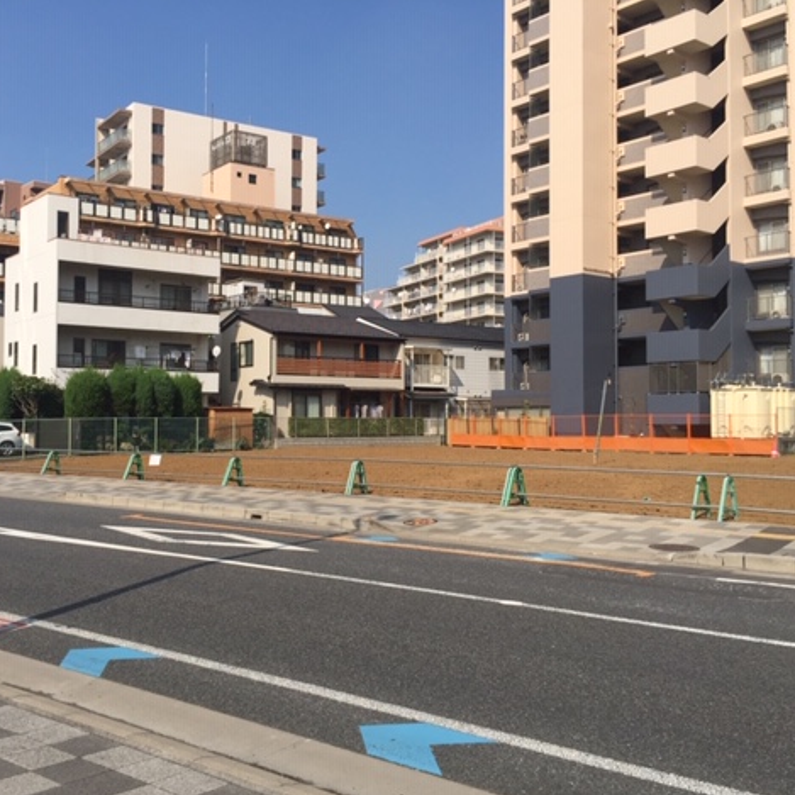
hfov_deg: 47.0
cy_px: 405
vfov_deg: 47.2
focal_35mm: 35
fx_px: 909
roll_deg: -2.2
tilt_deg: +0.8
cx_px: 334
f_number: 2.2
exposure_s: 1/2639
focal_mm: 4.15
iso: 32
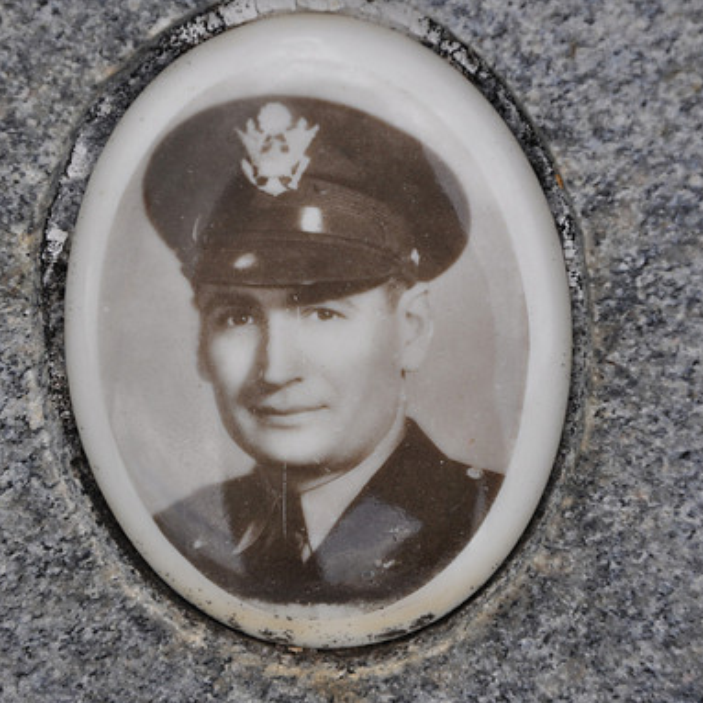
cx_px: 334
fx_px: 4656
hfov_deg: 8.6
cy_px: 352
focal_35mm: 203
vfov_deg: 8.6
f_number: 6.3
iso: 200
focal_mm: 105
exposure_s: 1/160
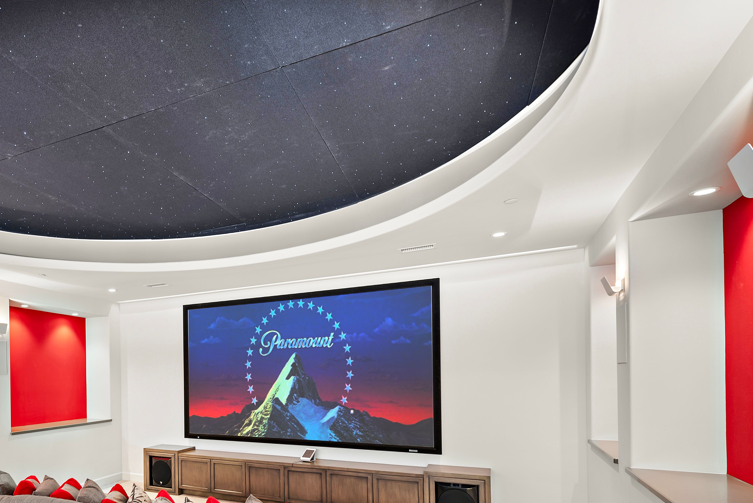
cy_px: 381
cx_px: 183
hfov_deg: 70.7
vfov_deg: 52.6
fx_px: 481
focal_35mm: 23
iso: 125
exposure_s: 1/10
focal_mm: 14
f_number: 7.1
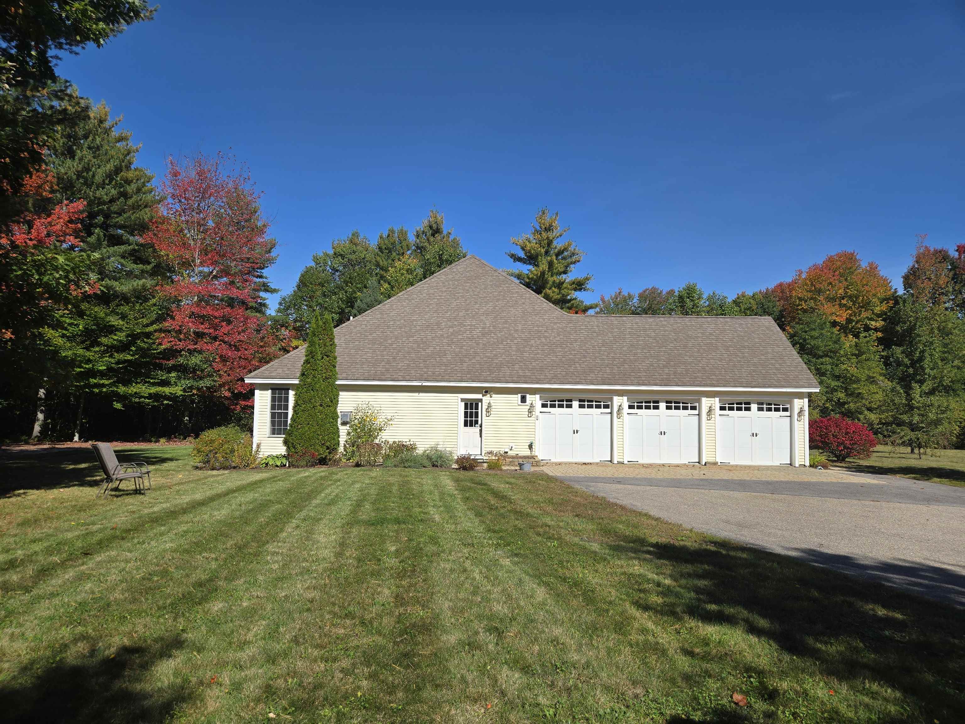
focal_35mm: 23
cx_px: 482
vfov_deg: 58.9
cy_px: 362
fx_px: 641
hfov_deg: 73.9
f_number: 1.8
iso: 32
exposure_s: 1/2921
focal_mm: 5.4
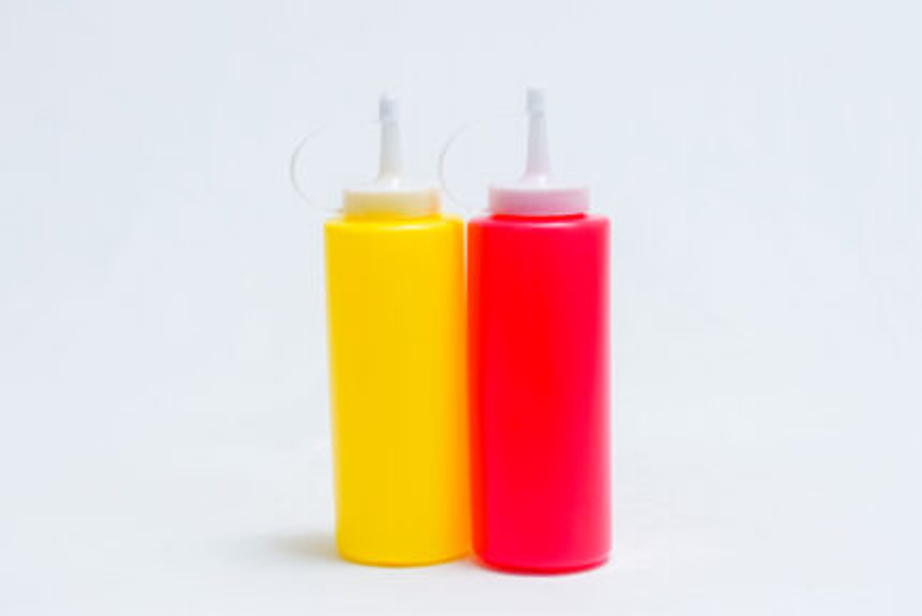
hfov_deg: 27.0
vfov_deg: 18.2
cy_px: 308
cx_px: 461
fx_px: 1921
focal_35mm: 75
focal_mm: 50
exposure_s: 1/125
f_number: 11
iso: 3200
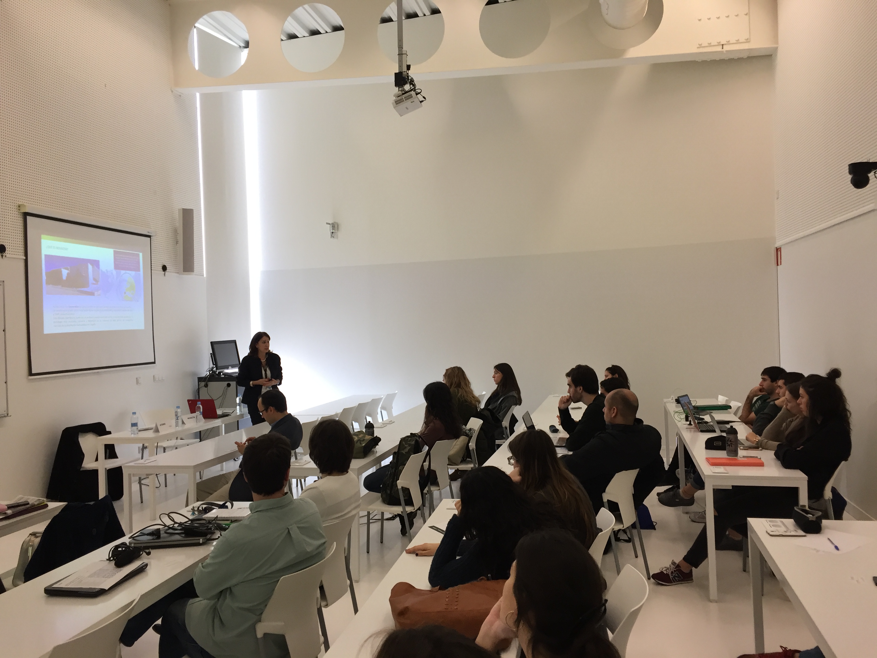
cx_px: 438
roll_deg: +1.2
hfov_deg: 61.7
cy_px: 329
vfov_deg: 48.2
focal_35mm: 29
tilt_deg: +0.4
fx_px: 735
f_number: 2.2
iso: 32
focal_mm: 4.15
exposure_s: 1/33
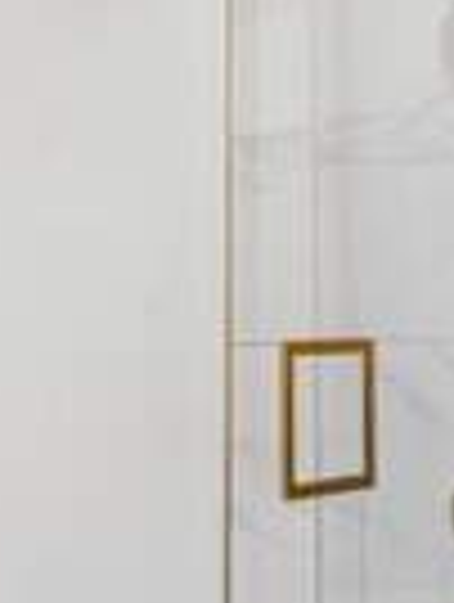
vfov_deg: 39.6
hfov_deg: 23.1
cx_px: 719
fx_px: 837
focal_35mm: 48
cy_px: 313
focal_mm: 14
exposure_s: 1/25
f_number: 8
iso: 400
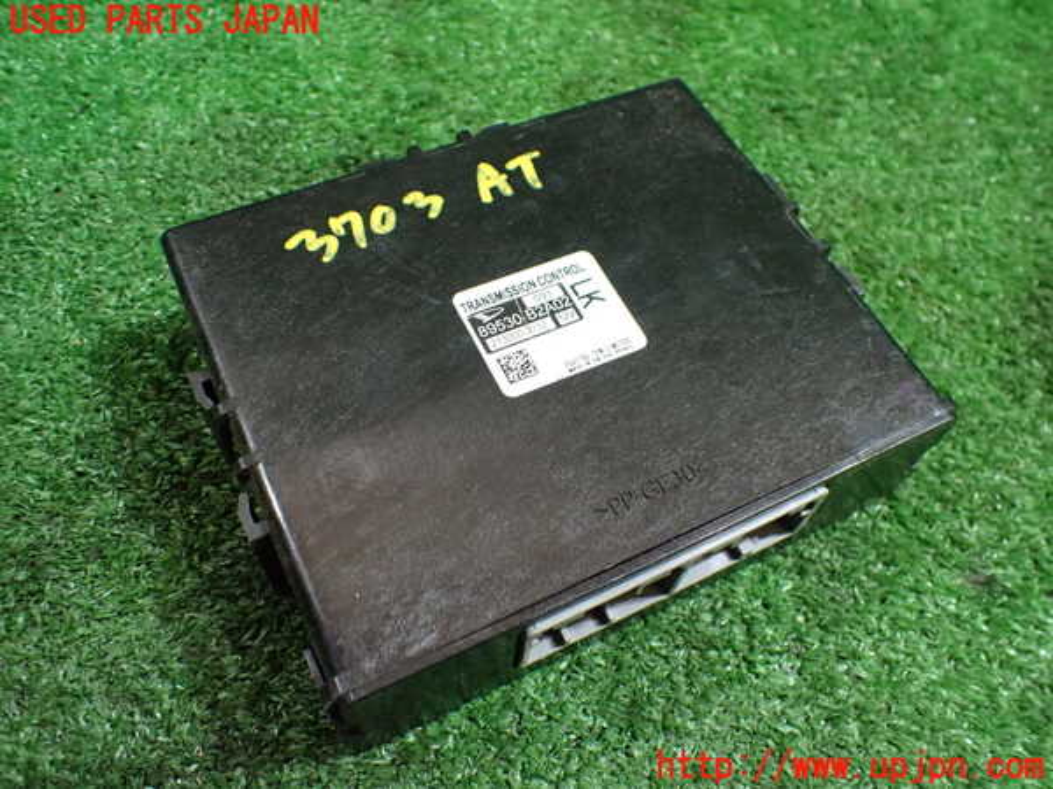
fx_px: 913
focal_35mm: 30
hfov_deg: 60.0
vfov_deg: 46.8
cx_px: 526
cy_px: 394
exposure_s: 1/80
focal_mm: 5.4
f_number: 2.3
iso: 800
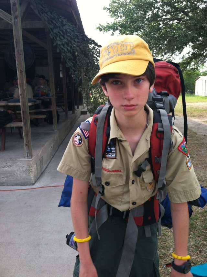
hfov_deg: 40.6
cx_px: 104
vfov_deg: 52.7
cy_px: 138
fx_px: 280
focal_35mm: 35
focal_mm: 3.85
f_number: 2.8
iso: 80
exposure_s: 1/199
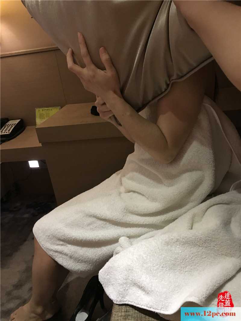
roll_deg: +8.1
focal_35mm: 29
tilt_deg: -23.8
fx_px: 269
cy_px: 160
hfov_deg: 48.2
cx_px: 120
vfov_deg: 61.6
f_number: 2.2
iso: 400
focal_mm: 4.15
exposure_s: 1/17
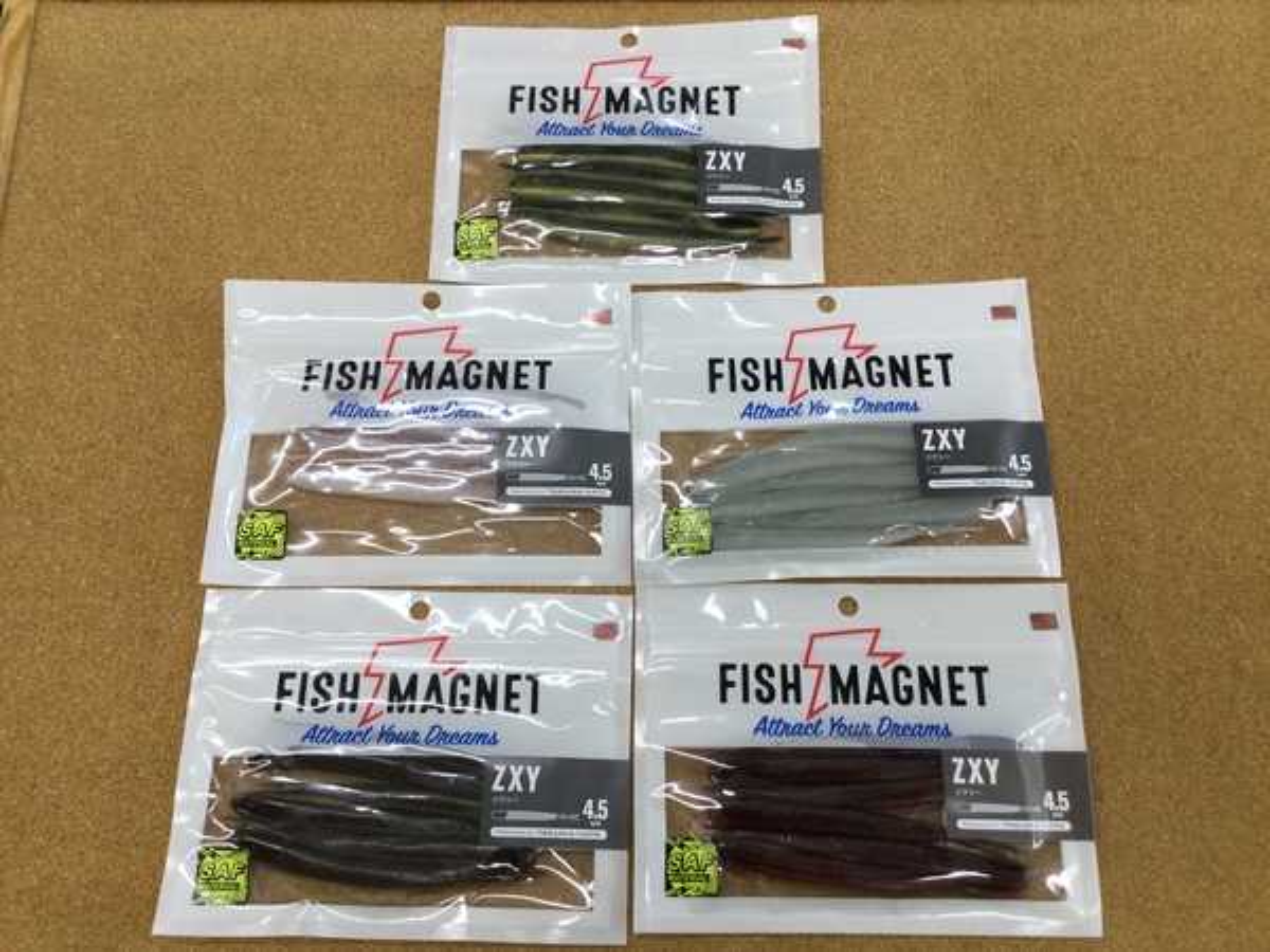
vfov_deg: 45.4
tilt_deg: -73.9
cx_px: 635
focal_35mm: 31
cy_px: 476
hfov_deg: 58.4
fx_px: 1137
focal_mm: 3.3
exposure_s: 1/40
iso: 25
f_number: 2.4
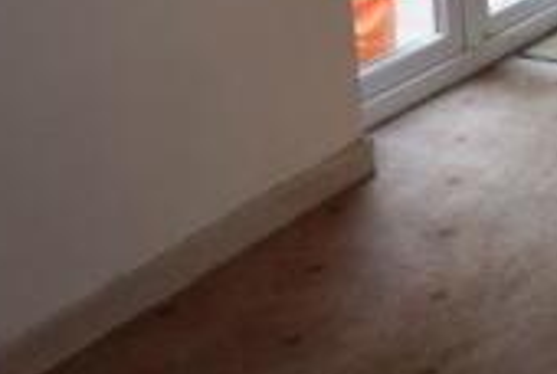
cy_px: -116
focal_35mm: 75
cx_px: 870
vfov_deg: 17.2
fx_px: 1161
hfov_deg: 21.8
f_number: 4
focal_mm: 13
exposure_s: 1/60
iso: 720
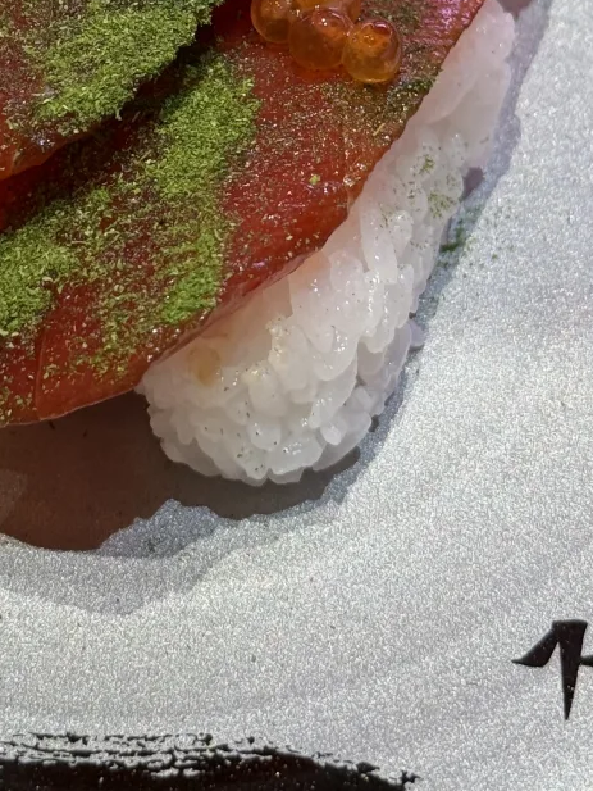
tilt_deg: -44.7
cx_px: 154
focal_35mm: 112
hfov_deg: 13.2
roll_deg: +1.2
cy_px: 94
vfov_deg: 17.3
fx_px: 2557
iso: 64
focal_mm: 6.76
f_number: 1.78
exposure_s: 1/125
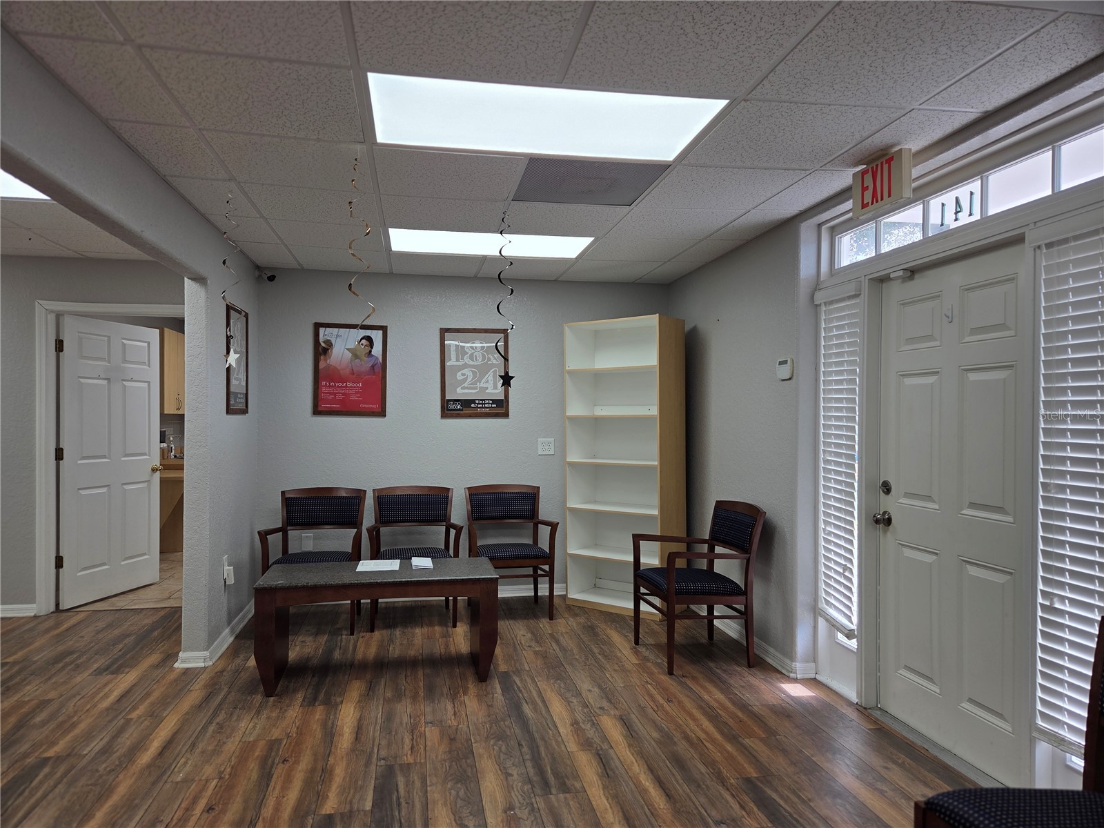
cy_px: 414
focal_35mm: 23
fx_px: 734
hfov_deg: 73.9
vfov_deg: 58.9
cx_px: 552
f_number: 1.8
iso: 25
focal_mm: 5.4
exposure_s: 1/134
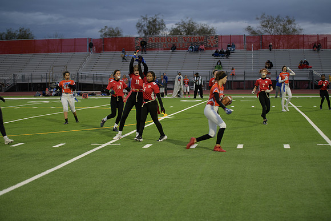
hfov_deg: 28.8
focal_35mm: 70
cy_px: 110
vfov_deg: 19.5
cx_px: 166
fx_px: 644
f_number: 2.8
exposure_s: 1/200
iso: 360
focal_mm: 70
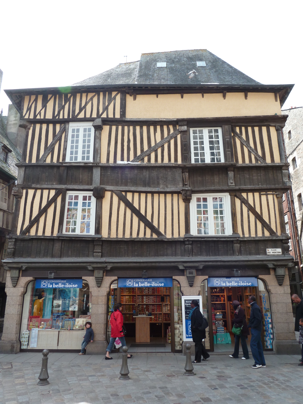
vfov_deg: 69.4
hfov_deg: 54.9
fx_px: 292
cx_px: 152
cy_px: 202
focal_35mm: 25
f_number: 4
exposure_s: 1/160
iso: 80
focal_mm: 4.1
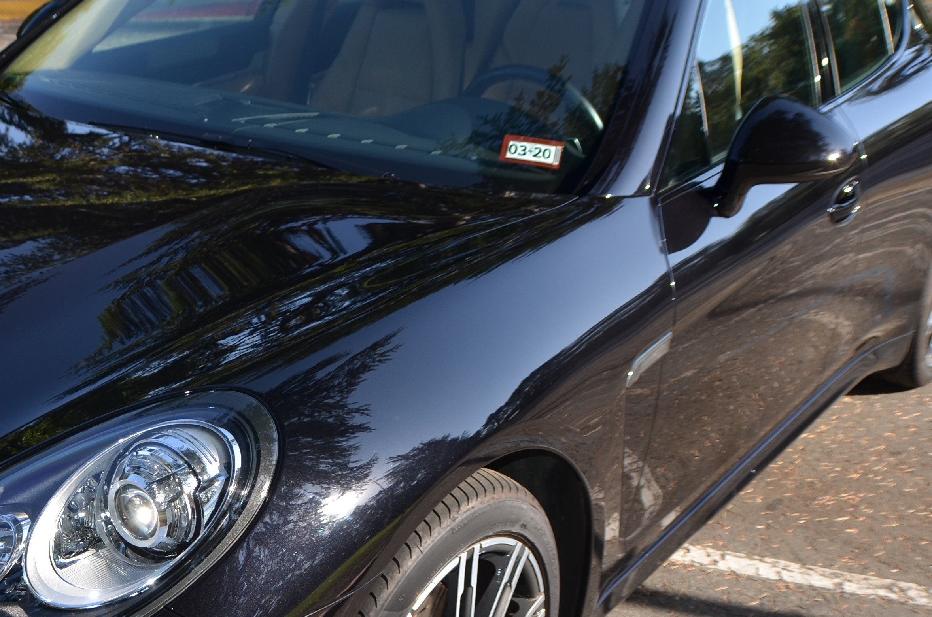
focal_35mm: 69
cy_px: 436
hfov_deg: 28.8
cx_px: 222
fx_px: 1783
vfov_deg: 19.5
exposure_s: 1/250
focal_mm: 22
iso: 100
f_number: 5
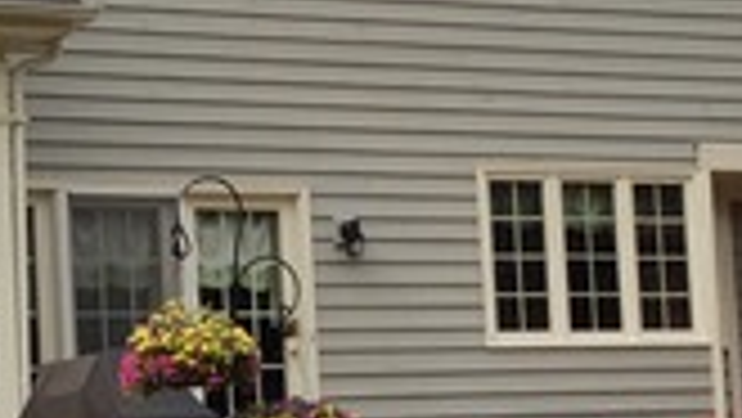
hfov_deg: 15.3
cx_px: 112
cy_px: 315
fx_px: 2736
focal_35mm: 139
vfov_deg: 8.7
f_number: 2.4
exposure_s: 1/566
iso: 32
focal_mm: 3.3
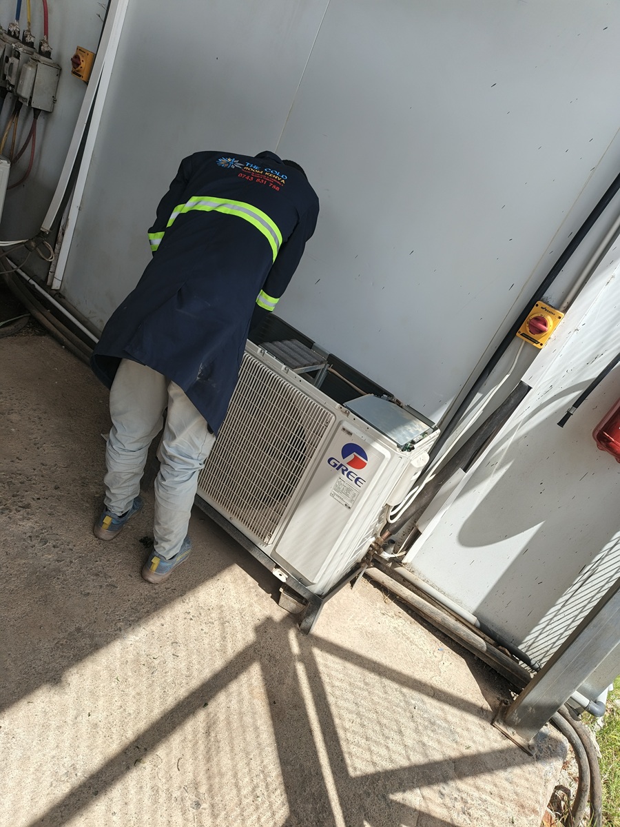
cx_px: 310
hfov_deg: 58.9
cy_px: 414
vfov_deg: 73.9
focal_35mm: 23
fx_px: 549
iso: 51
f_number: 1.8
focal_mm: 5.56
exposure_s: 1/992
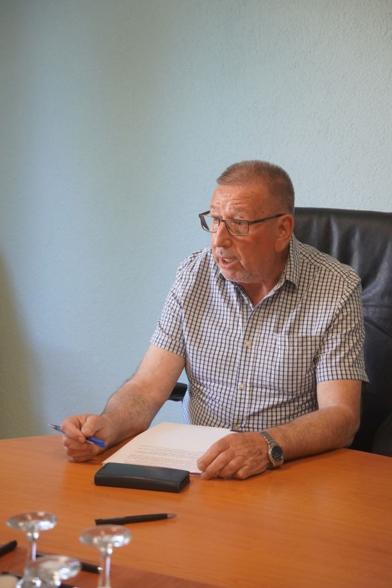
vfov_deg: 25.1
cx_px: 201
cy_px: 274
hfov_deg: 16.8
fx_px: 1323
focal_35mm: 81
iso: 1600
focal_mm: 50
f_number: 3.5
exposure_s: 1/200
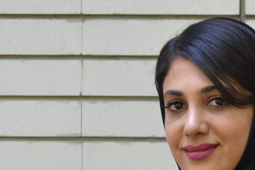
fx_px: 1226
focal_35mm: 173
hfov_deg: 11.8
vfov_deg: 7.8
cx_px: 199
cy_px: 227
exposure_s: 1/60
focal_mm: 42
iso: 360
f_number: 5.6
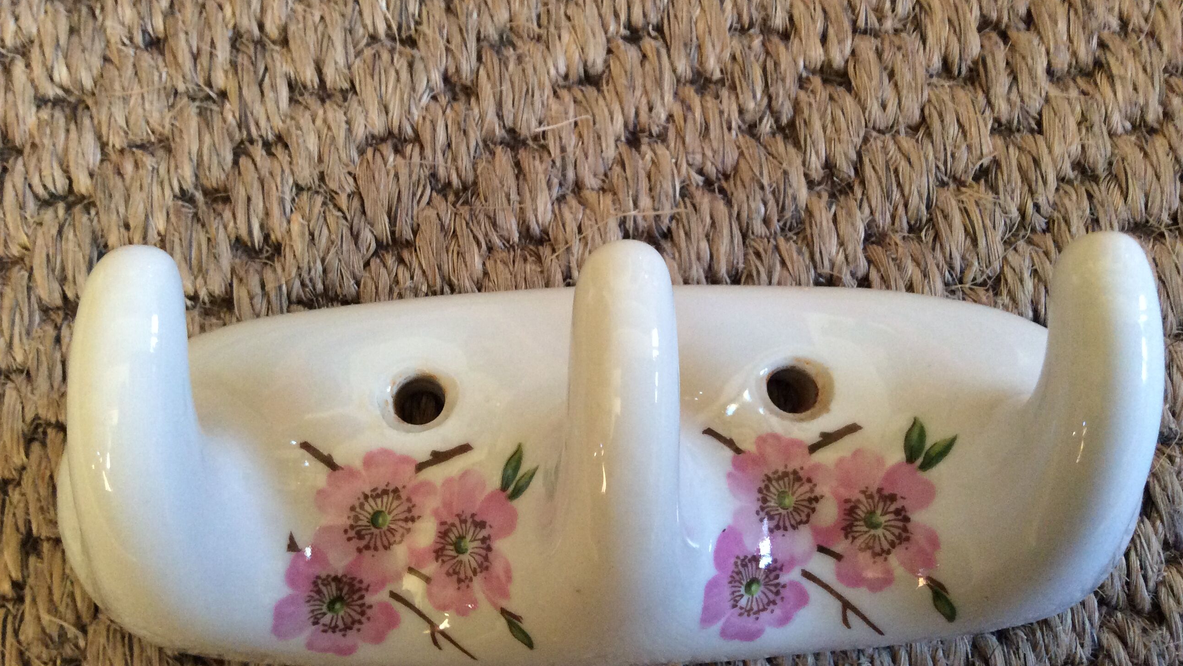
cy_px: 354
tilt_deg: -81.1
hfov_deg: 56.6
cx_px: 591
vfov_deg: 33.7
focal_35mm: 35
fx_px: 1098
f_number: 2.4
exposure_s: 1/25
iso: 160
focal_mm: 3.3
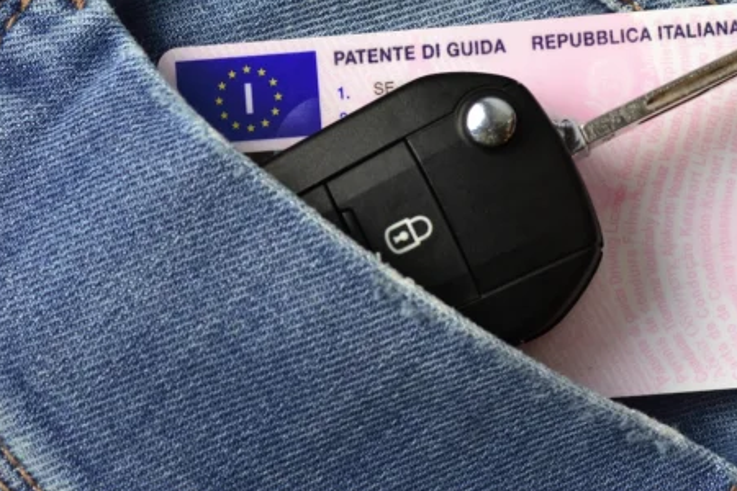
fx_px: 3623
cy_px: 174
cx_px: 442
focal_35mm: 177
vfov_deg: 7.8
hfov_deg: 11.6
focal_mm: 90
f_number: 14
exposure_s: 1/2.5
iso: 100
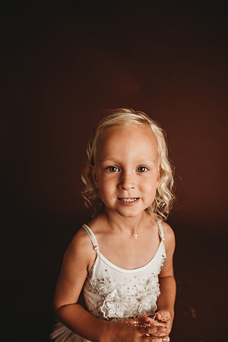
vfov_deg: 73.7
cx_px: 114
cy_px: 171
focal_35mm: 24
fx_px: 228
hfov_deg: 53.1
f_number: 3.2
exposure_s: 1/160
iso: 100
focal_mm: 24
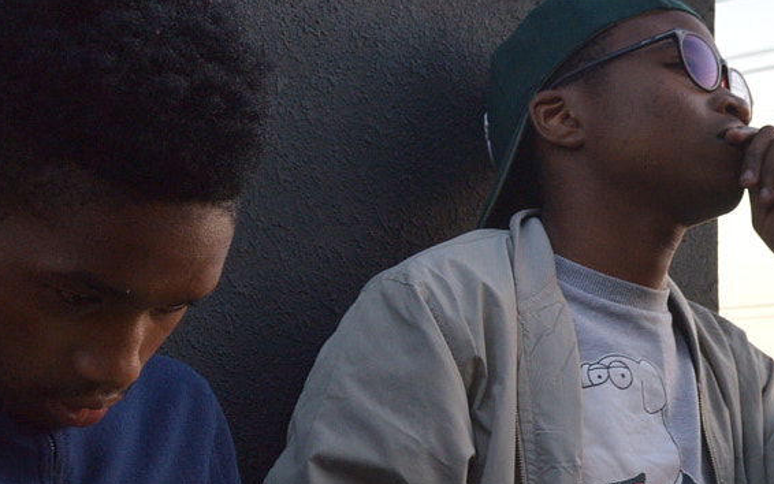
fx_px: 2004
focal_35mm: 95
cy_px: 505
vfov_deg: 13.5
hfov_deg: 21.9
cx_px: 410
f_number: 5.6
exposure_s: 1/40
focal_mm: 22
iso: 400
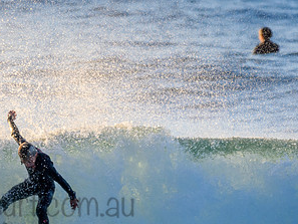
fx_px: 12135
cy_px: 193
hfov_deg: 1.4
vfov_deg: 1.1
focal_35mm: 1409
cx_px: 28
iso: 640
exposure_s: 1/1600
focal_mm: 500
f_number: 5.6
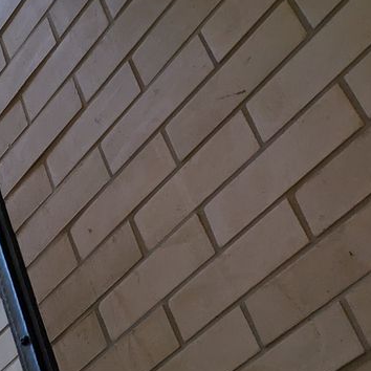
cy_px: 344
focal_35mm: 80
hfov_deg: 18.1
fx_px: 970
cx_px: -255
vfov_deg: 21.1
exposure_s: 1/231
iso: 38
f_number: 1.89
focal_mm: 5.43
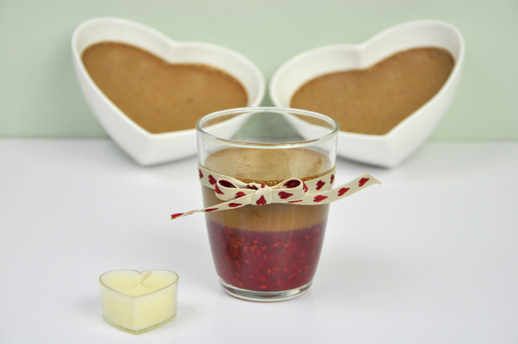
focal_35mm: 120
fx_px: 1724
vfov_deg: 11.4
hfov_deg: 17.1
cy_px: 172
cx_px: 259
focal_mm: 80
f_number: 7.1
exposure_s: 1/125
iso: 400
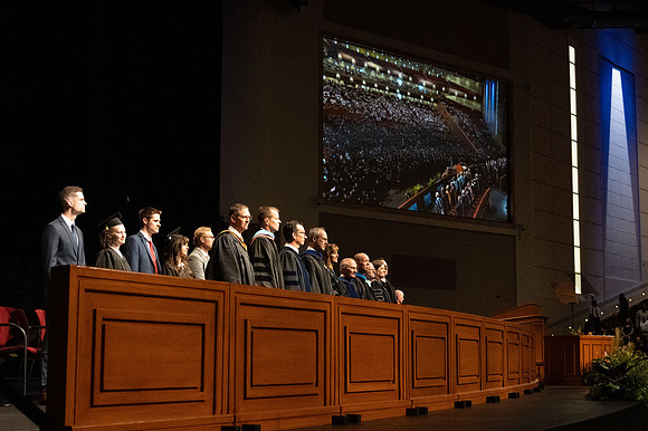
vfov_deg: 23.8
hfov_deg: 35.1
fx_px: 1025
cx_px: 324
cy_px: 216
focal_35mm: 57
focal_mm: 38
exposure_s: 1/320
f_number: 4
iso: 8000
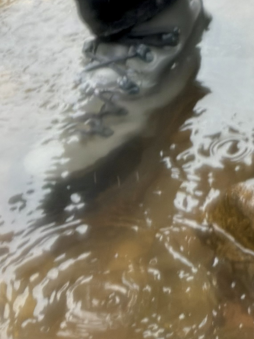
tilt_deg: -4.0
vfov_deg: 11.9
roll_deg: -1.3
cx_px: 381
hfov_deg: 11.2
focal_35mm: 127
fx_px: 1243
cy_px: -526
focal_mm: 6.76
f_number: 1.78
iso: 100
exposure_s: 1/646
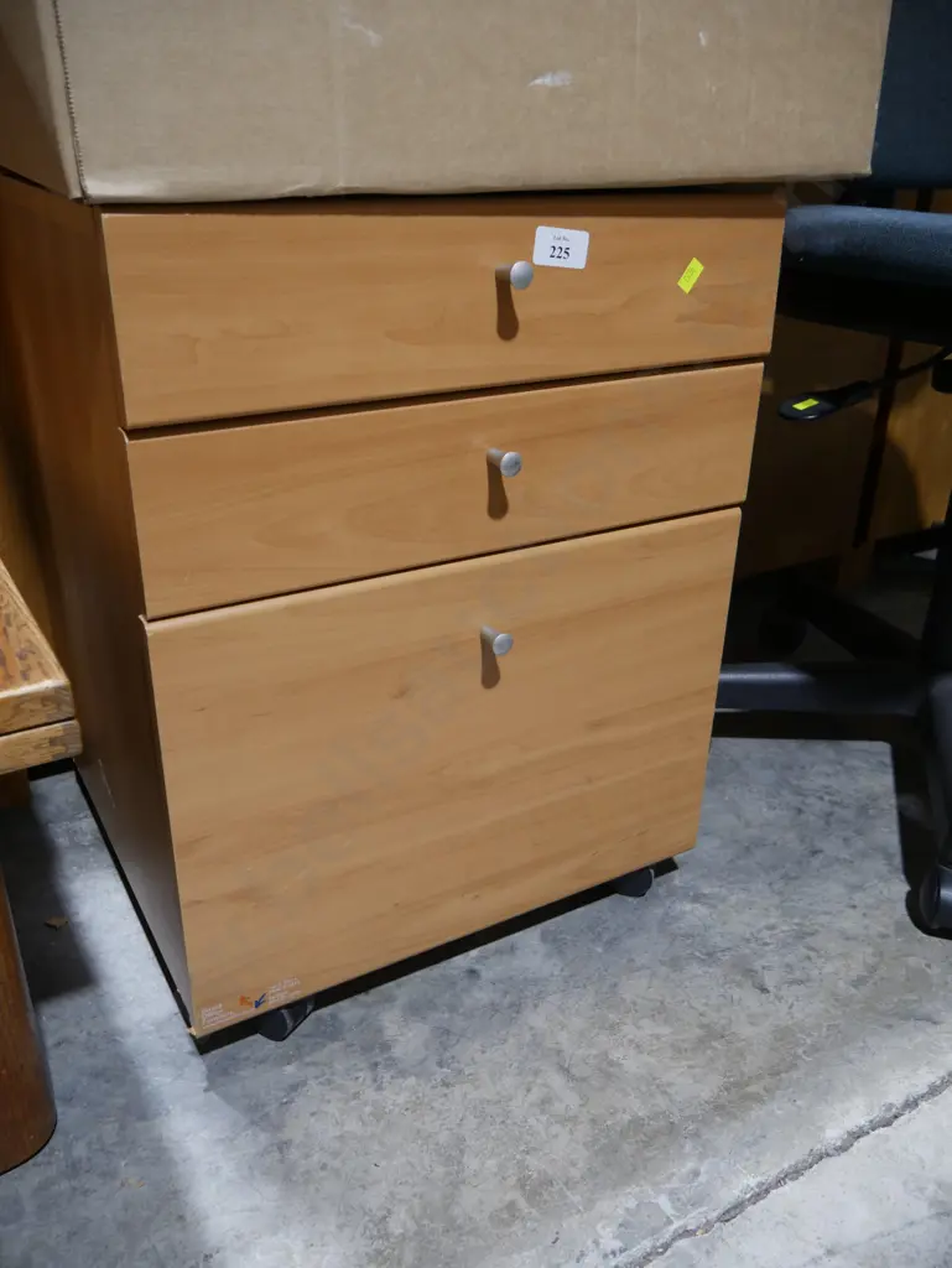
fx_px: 1026
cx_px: 476
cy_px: 634
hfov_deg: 49.8
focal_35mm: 28
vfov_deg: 63.4
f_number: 3.5
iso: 320
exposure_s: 1/60
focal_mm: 14
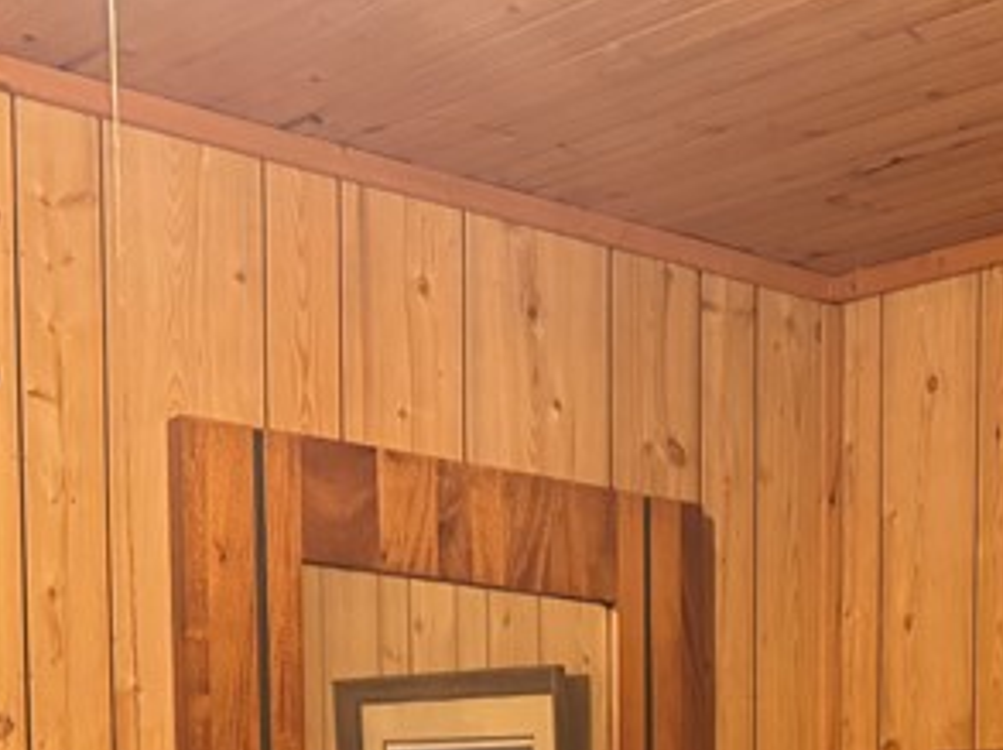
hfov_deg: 22.3
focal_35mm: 84
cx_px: 1041
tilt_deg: -7.7
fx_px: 2431
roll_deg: -1.3
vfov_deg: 15.6
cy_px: 1243
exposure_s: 1/40
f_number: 1.78
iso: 640
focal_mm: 6.76
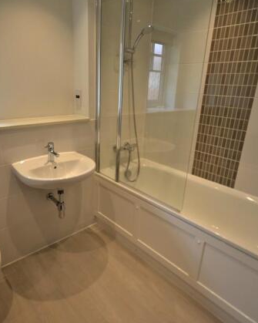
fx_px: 210
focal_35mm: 22
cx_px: 109
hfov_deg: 62.8
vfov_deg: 75.0
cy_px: 157
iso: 400
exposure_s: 1/80
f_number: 4.5
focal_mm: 10
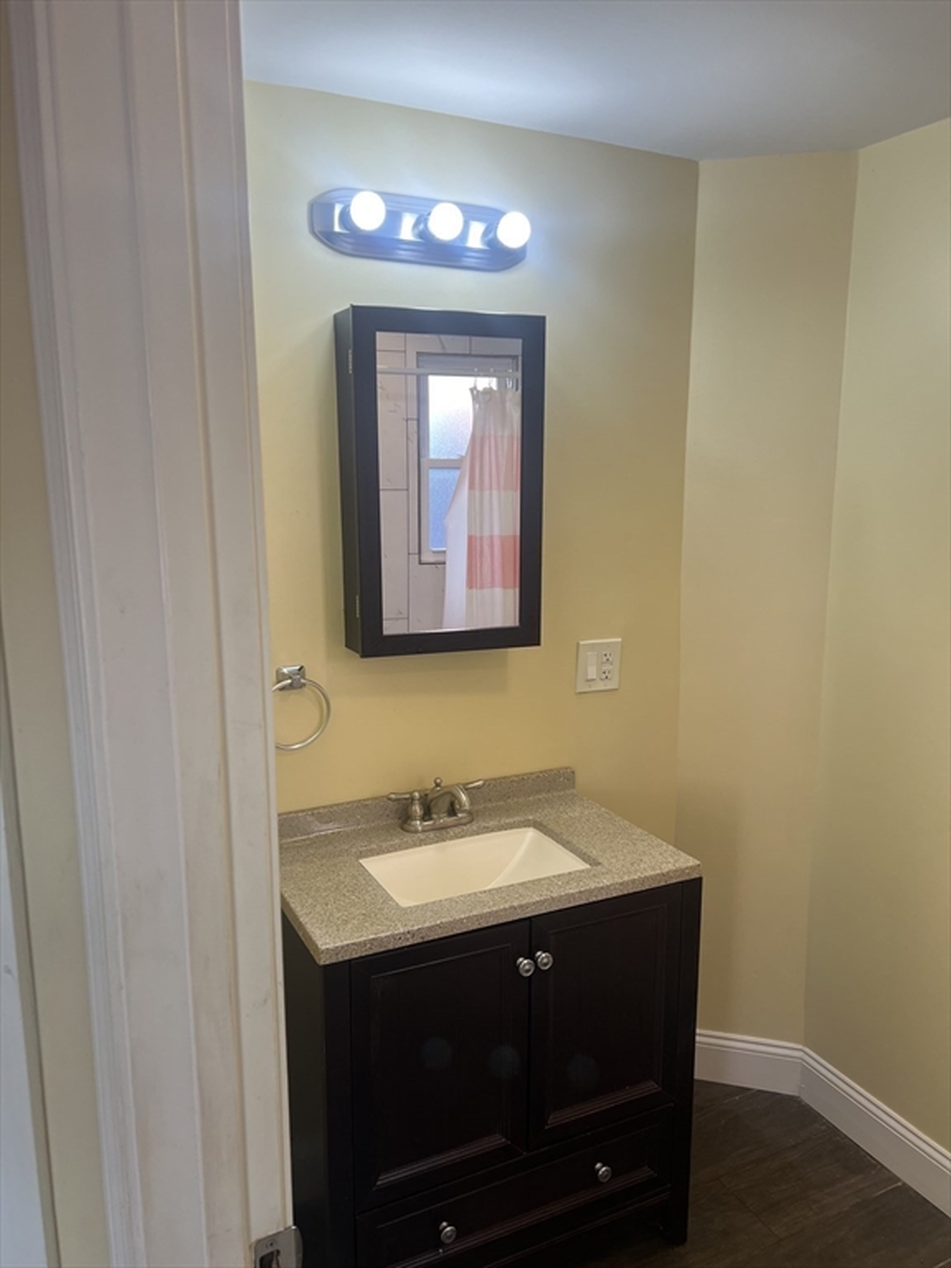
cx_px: 476
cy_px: 634
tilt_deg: -7.6
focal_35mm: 26
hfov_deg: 53.1
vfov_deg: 67.3
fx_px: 952
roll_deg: +0.5
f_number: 1.5
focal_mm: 5.7
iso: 50
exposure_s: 1/120
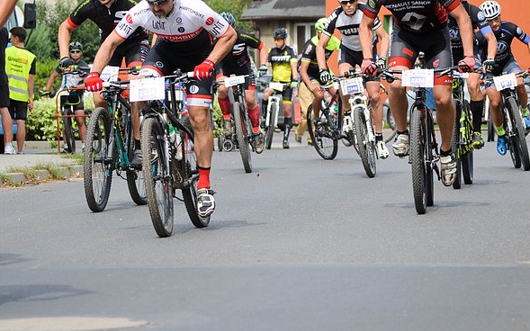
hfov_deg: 11.0
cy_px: 105
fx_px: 2759
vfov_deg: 6.9
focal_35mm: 191
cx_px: 236
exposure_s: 1/1600
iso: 400
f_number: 5.6
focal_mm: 82
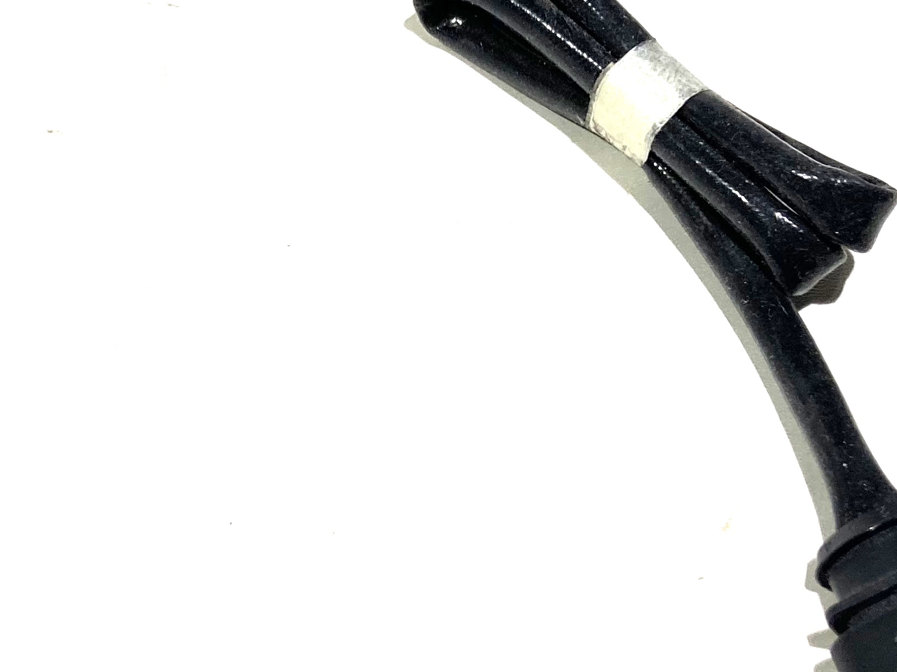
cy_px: 365
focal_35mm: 69
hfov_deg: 27.7
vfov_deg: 21.3
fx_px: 1788
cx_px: 194
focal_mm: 3.99
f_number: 1.8
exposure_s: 1/100
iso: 40
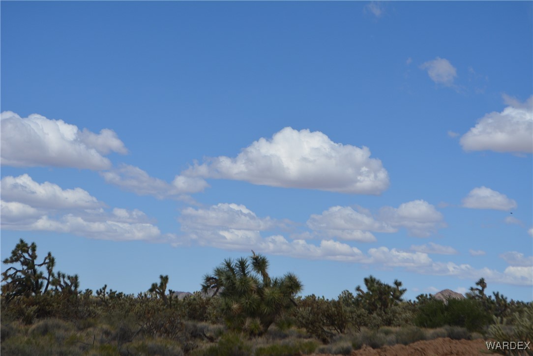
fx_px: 1222
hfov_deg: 24.6
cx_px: 266
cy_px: 178
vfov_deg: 16.6
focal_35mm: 82
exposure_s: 1/2000
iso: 360
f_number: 8
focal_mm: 55
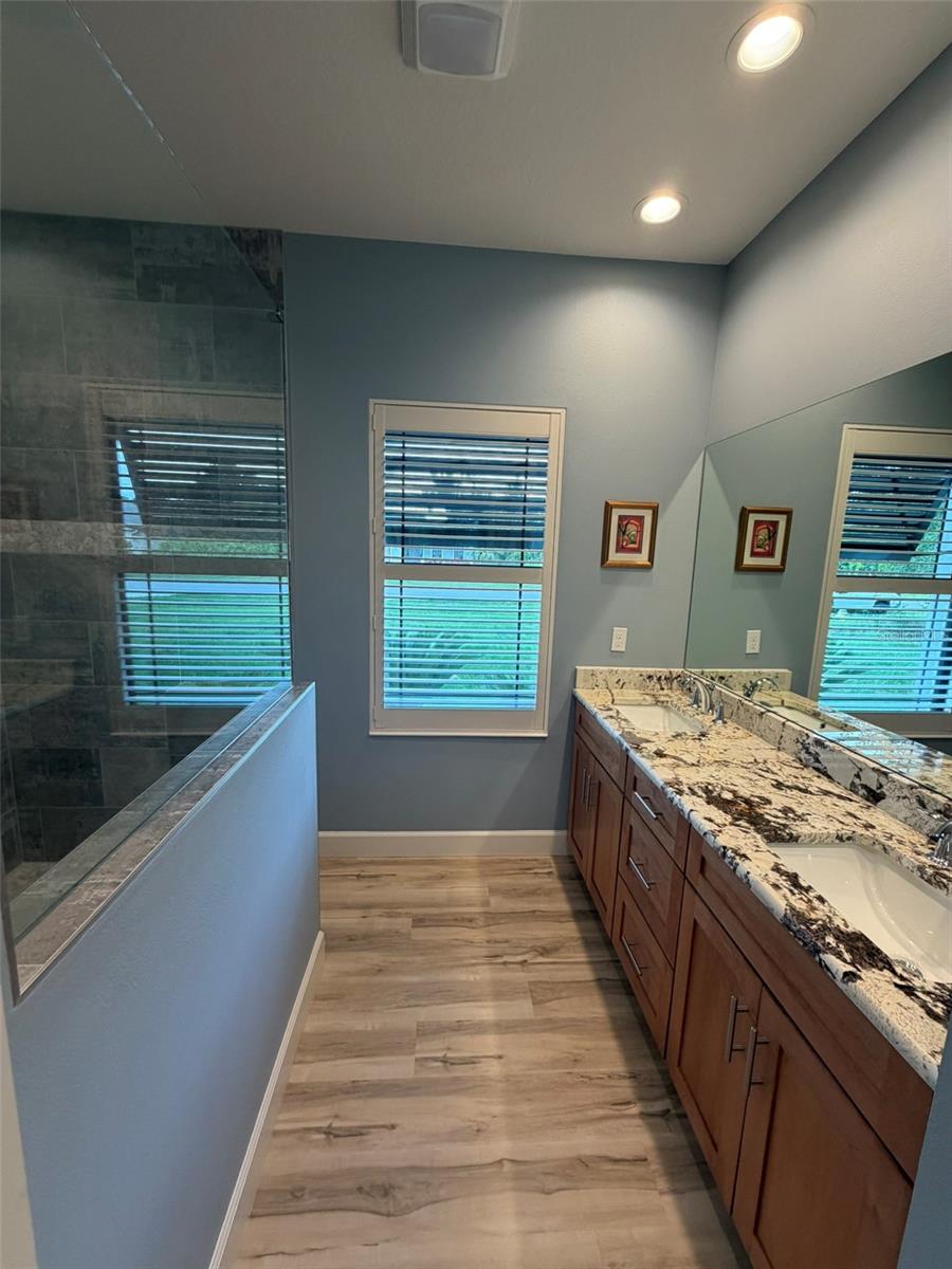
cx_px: 476
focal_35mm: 14
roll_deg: -1.6
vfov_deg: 102.1
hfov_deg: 85.7
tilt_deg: -8.0
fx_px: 513
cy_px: 634
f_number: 2.2
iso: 200
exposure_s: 1/120
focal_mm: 2.22
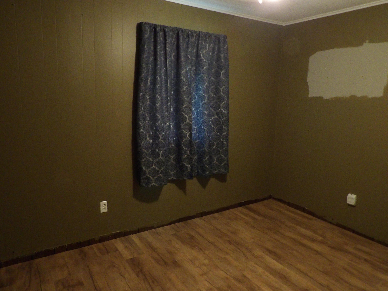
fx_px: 280
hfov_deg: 69.4
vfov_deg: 54.9
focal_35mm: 25
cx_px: 197
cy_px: 148
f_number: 3.2
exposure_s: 1/17
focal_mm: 4.3
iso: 659
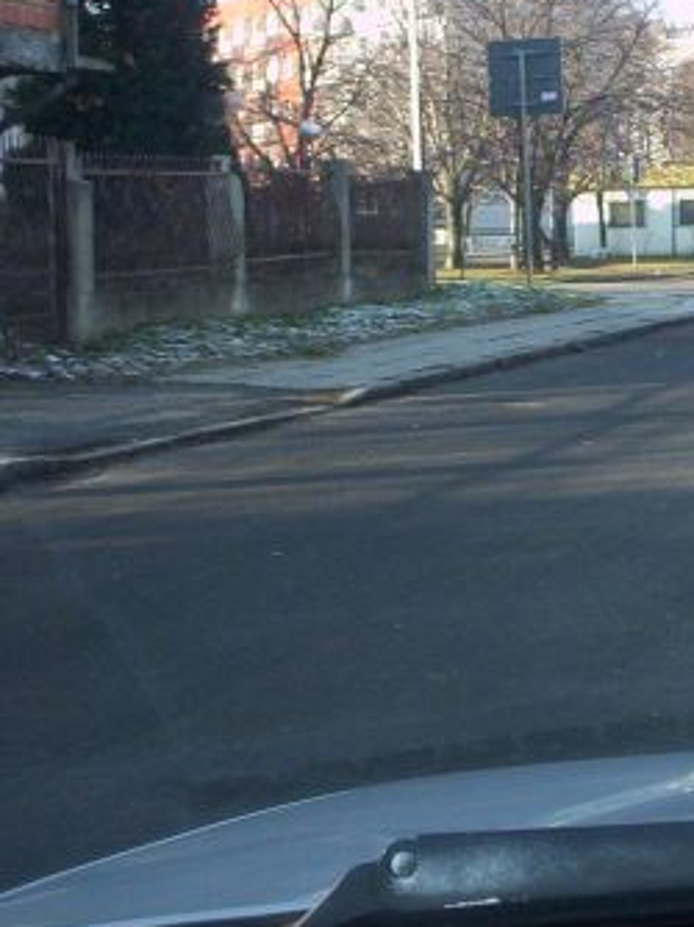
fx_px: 1954
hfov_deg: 19.5
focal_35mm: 73
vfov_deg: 26.6
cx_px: 711
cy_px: 318
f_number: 4.5
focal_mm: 4.99
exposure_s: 1/123
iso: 100
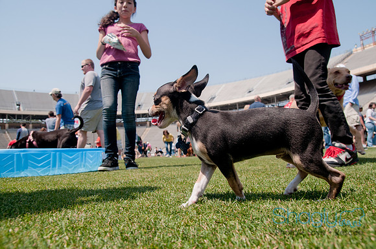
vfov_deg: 50.3
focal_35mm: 26
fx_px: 266
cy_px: 124
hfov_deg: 70.5
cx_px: 188
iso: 200
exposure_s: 1/640
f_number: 5.6
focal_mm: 17
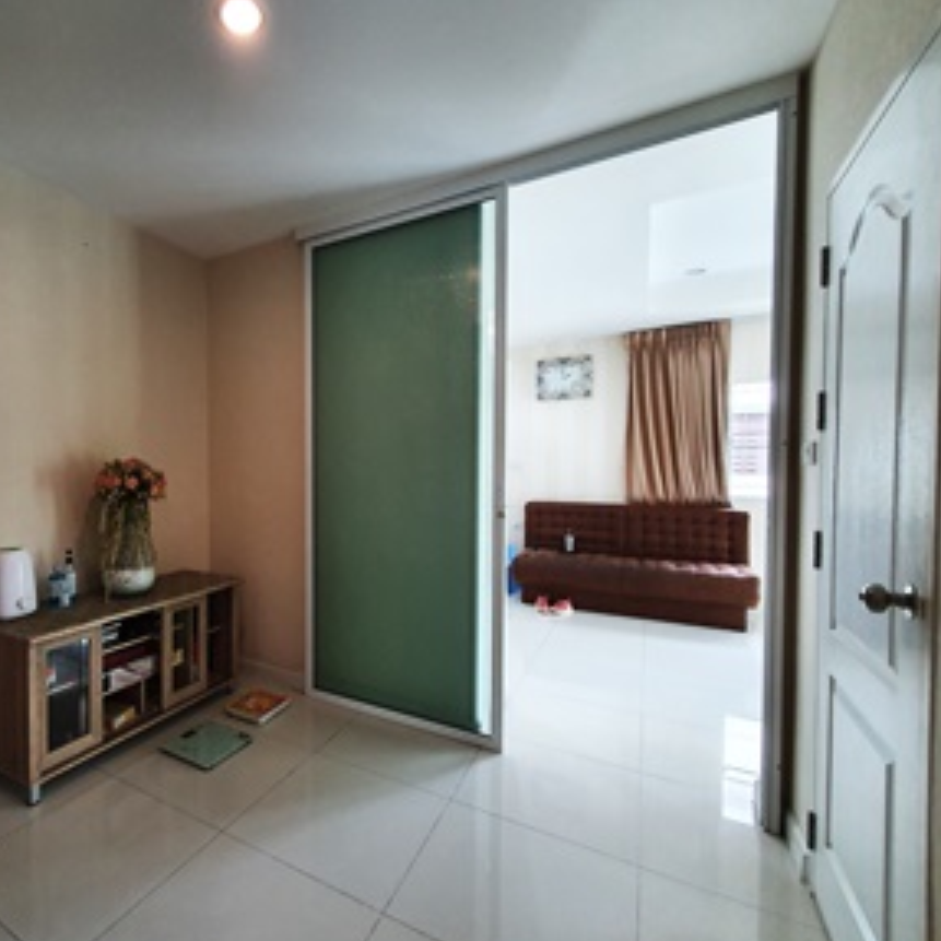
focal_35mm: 16
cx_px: 298
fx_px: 492
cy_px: 485
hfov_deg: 83.8
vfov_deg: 87.4
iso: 250
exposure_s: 1/50
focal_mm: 1.8
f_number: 2.2
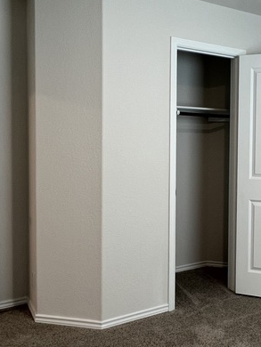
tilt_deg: -1.7
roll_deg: -1.2
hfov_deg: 38.6
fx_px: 362
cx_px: 199
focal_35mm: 36
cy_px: 161
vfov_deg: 51.3
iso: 160
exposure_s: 1/120
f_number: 1.8
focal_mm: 1.57
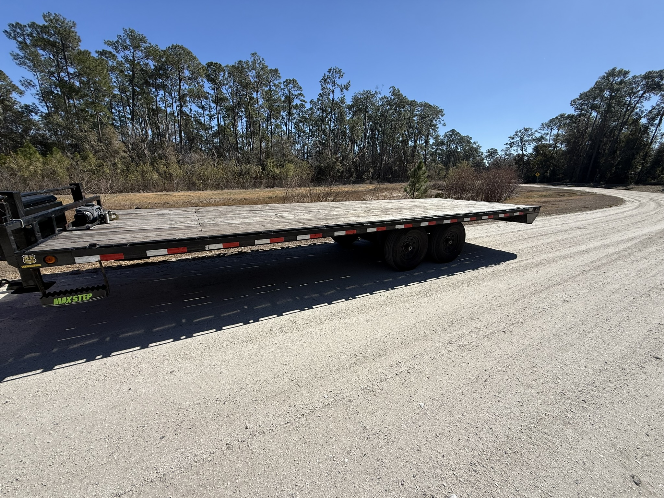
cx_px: 332
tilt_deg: -15.6
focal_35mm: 14
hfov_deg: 102.1
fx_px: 269
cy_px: 249
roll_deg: -1.3
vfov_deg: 85.7
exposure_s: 1/2611
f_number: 2.2
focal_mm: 2.22
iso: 50
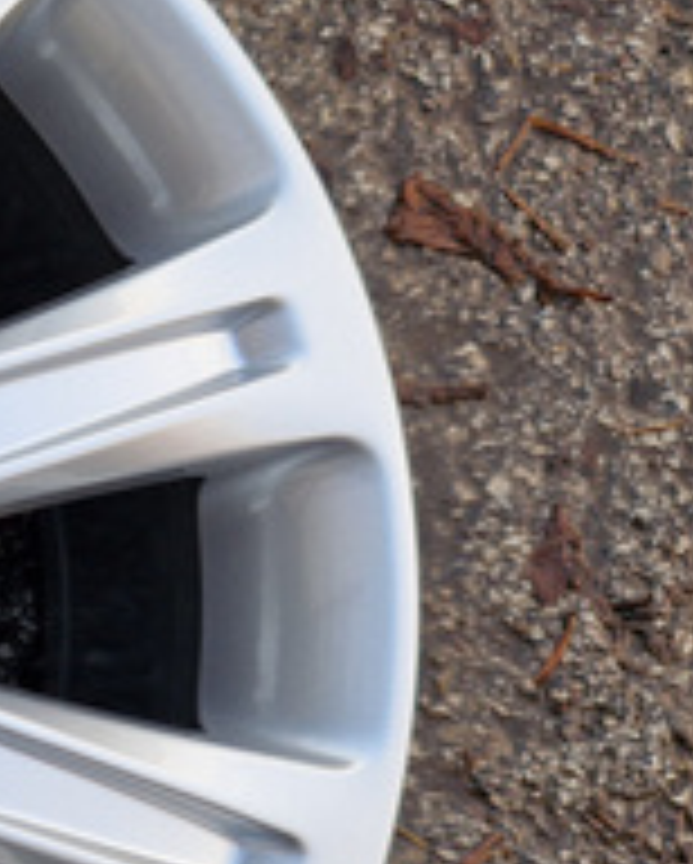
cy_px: 608
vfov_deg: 26.9
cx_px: -572
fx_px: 1792
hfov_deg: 17.5
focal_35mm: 70
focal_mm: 5.4
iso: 50
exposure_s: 1/182
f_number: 1.8
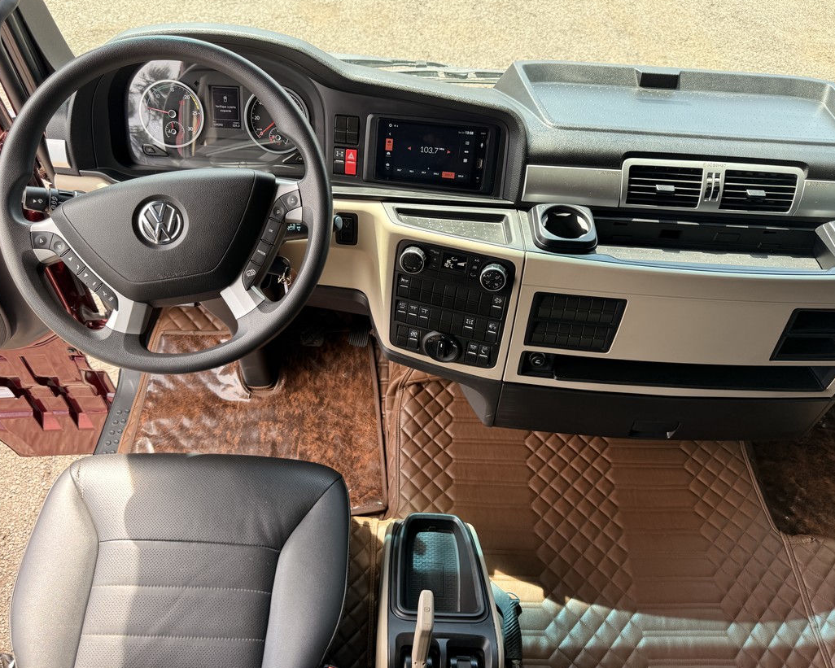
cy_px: 336
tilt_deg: -54.0
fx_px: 643
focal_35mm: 26
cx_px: 399
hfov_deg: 66.0
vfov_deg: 54.9
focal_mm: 6.76
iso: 100
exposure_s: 1/232
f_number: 1.78
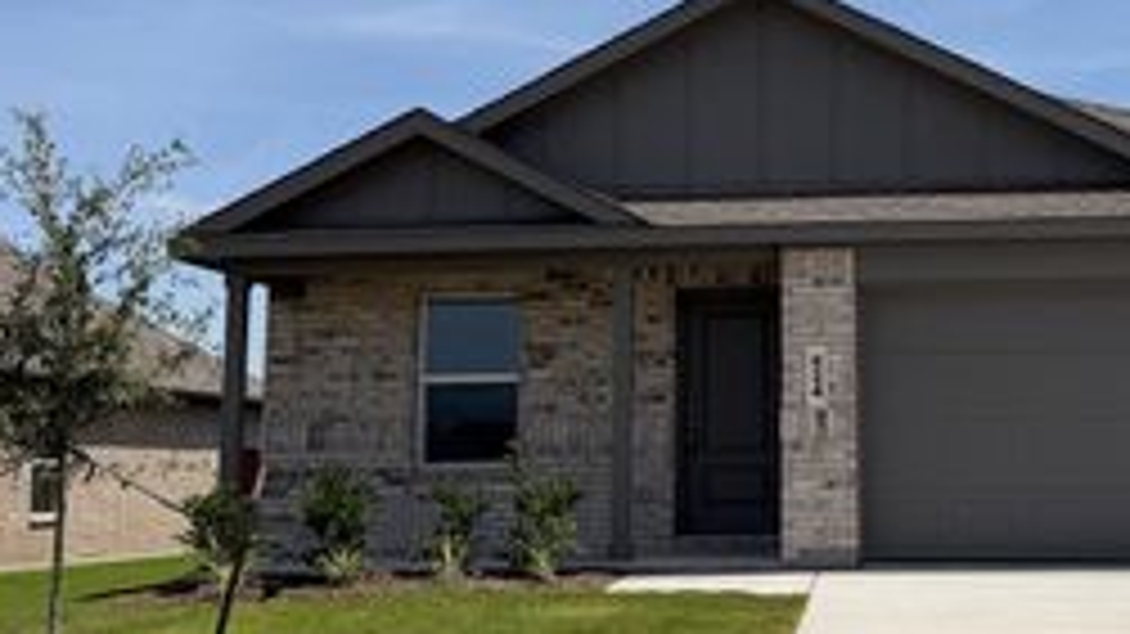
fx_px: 1558
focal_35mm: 52
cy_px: 263
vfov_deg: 23.0
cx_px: 837
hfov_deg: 38.9
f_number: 1.78
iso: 80
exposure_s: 1/8130
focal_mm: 6.76
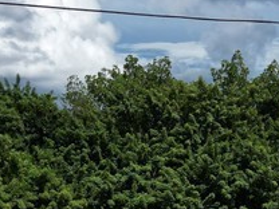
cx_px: 295
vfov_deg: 12.3
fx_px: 951
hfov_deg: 16.3
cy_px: 241
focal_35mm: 118
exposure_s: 1/5000
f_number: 1.7
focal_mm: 6.72
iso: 110
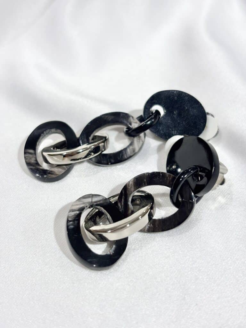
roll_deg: +6.1
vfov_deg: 36.8
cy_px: 164
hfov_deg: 28.0
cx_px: 123
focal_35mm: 52
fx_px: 493
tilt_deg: -42.8
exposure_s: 1/204
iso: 32
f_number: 1.6
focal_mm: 5.96
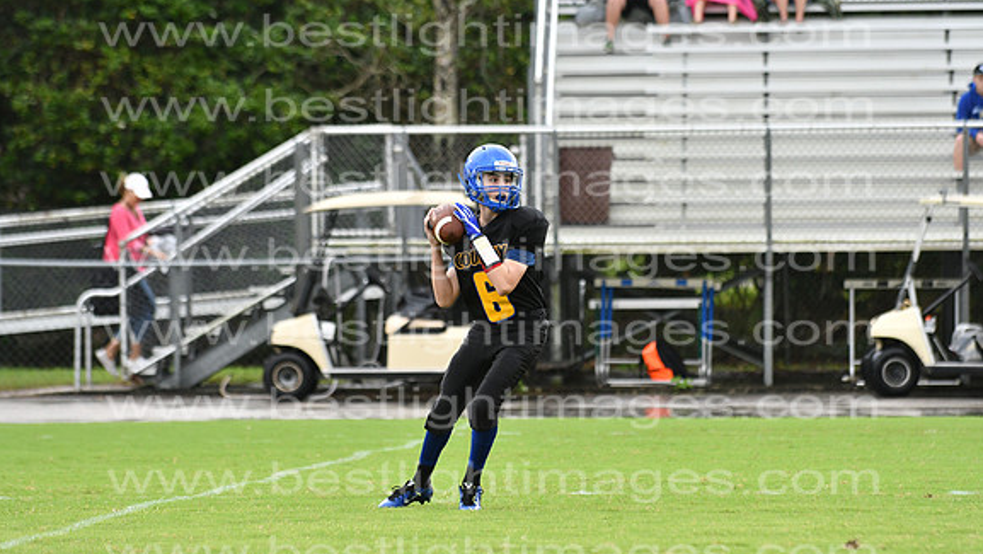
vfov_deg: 5.5
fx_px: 5762
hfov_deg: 9.8
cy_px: 296
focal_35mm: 221
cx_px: 492
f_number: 3.5
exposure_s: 1/1600
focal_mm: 140
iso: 800
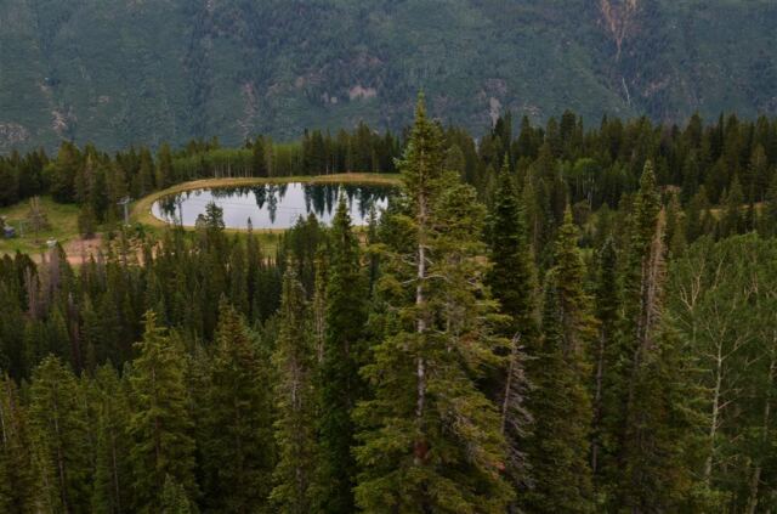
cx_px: 388
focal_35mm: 52
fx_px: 1130
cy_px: 257
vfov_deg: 25.6
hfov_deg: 37.9
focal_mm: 35
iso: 100
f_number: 5.6
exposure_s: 1/125
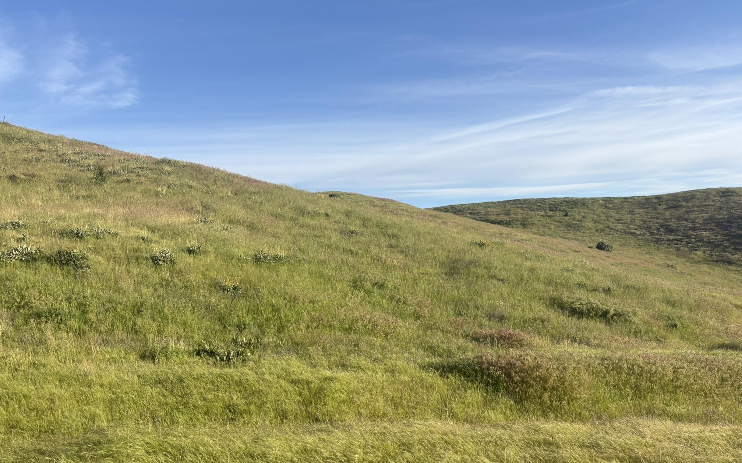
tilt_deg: -1.8
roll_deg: +3.6
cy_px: 277
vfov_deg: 44.3
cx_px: 376
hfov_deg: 66.5
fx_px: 566
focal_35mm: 28
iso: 50
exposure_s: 1/1848
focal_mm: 5.96
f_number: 1.6
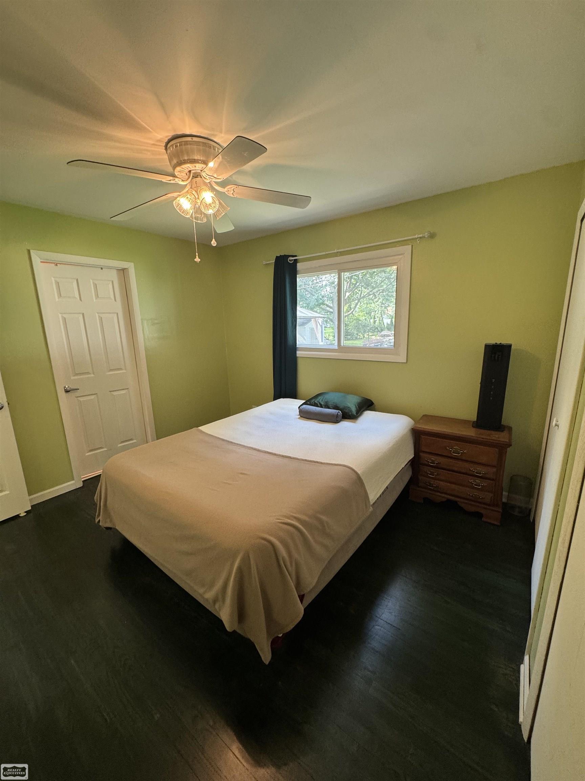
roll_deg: +1.5
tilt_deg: -12.5
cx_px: 292
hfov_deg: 85.7
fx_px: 315
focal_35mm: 14
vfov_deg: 102.1
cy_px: 390
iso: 200
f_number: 2.2
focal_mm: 2.22
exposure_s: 1/60
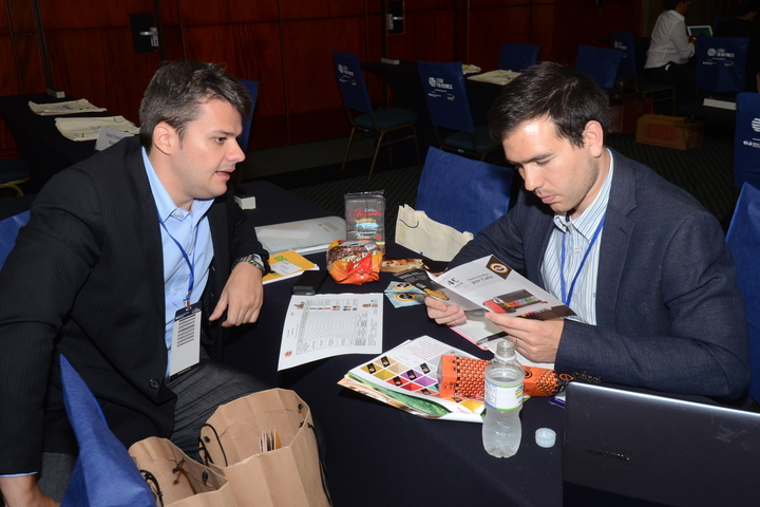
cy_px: 254
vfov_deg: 36.9
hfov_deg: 53.1
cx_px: 380
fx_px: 760
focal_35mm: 36
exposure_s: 1/60
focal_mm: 24
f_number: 11
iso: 800
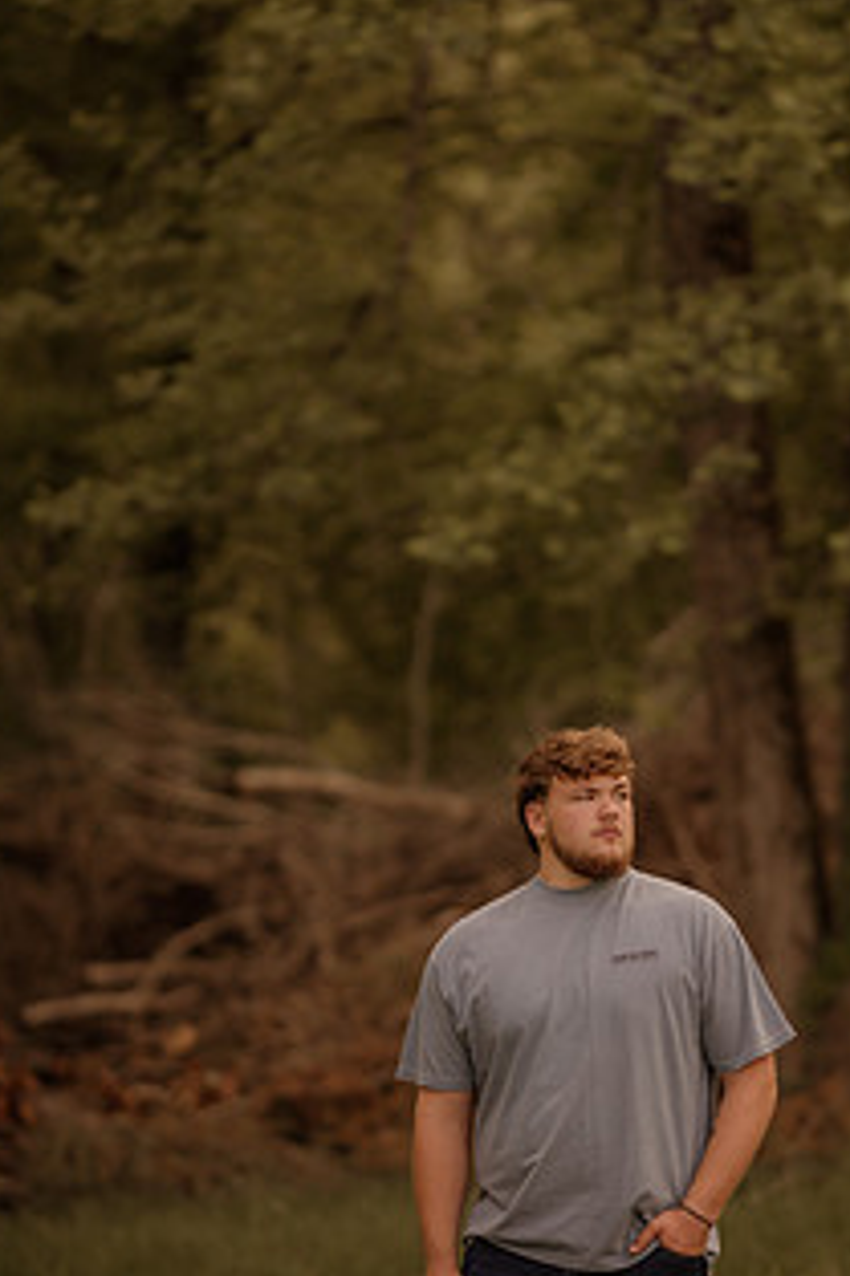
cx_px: 549
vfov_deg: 16.8
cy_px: 731
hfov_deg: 11.2
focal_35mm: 122
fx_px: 4325
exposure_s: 1/320
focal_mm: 85
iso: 125
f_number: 1.6
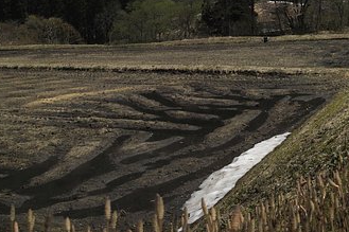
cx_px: 190
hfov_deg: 28.8
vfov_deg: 19.3
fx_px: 678
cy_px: 64
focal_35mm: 70
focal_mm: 30
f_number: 10
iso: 100
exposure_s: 1/320
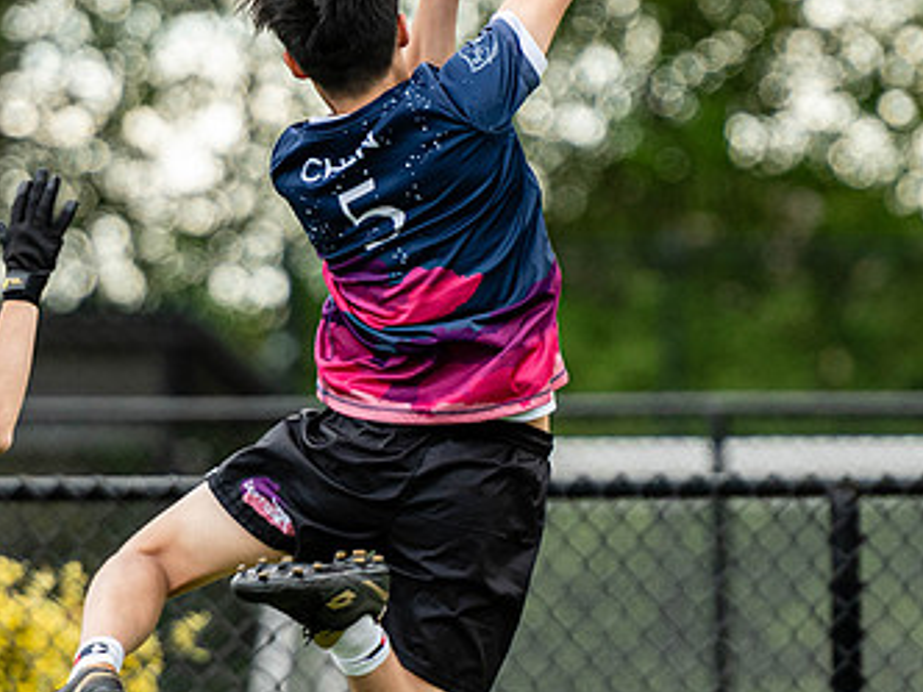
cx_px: 503
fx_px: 18905
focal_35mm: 709
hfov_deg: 2.8
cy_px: 319
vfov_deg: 2.1
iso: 360
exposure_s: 1/1250
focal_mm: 200
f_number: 3.2
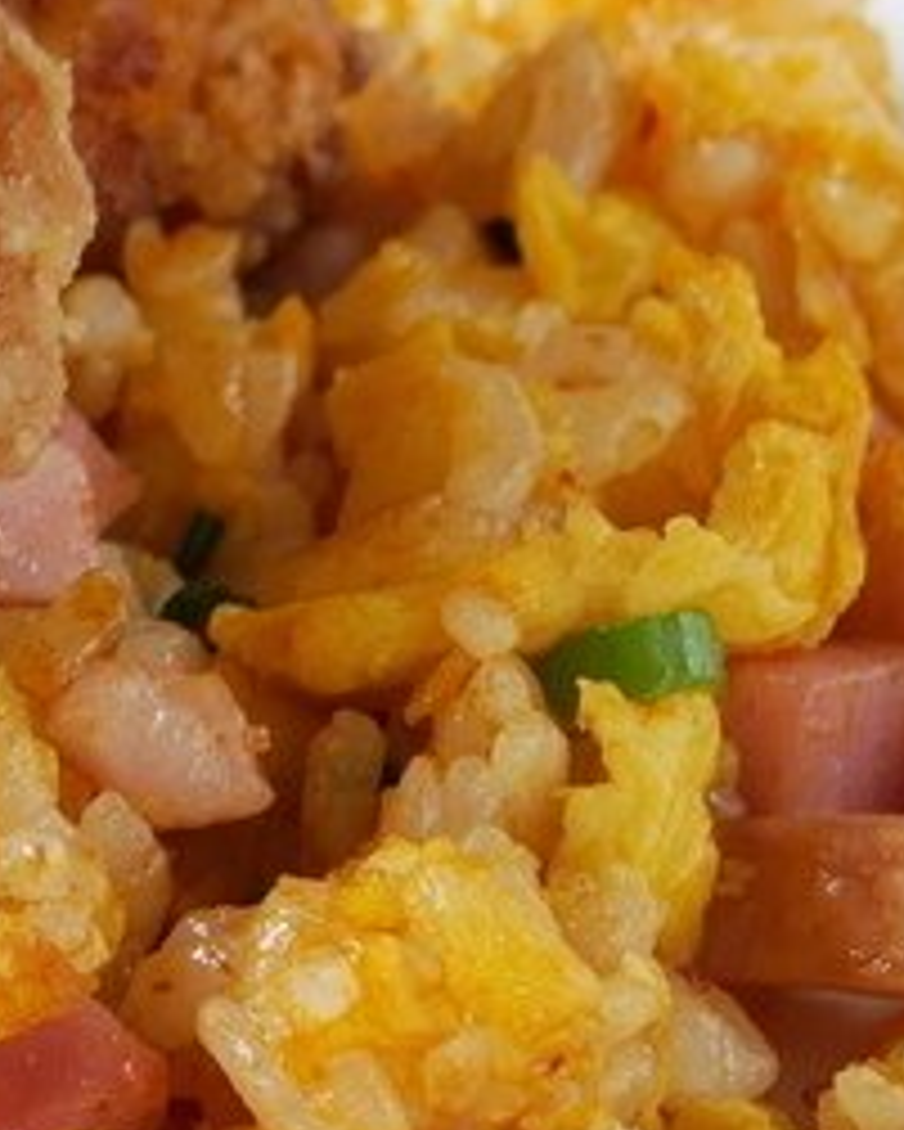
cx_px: -962
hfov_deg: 6.4
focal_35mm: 233
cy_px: -169
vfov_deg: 8.2
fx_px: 7788
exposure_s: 1/15
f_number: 6.3
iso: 200
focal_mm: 25
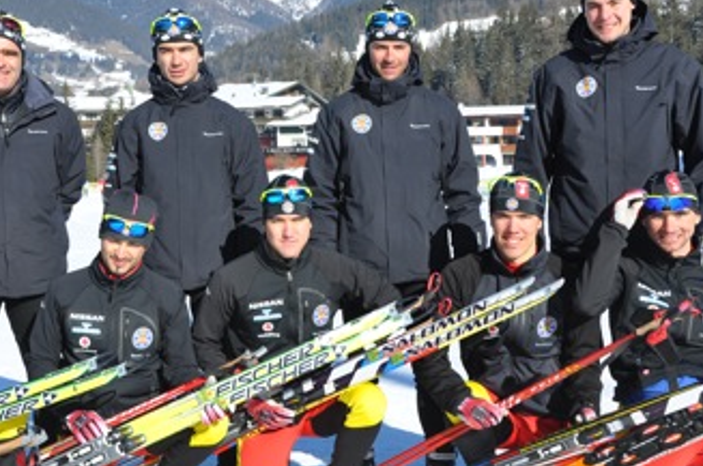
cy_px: 221
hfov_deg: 30.4
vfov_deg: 20.5
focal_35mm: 66
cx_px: 271
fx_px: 1287
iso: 200
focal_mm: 30
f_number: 10
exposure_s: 1/400
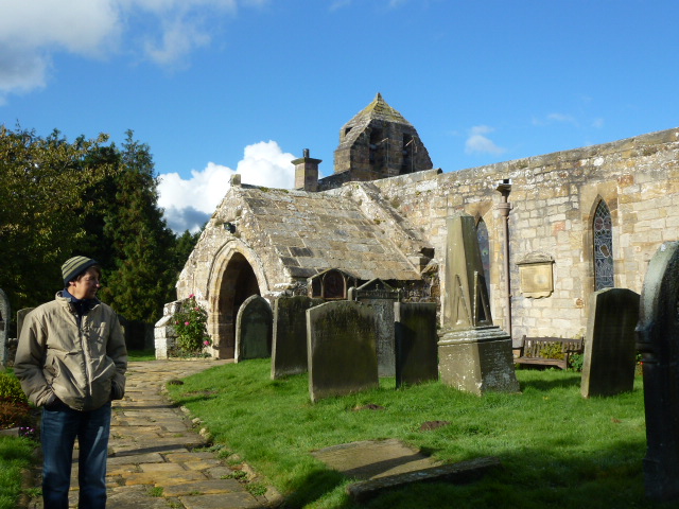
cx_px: 340
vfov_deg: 36.8
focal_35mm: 39
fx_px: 765
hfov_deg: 47.9
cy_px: 254
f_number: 3.8
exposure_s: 1/800
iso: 100
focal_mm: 6.8
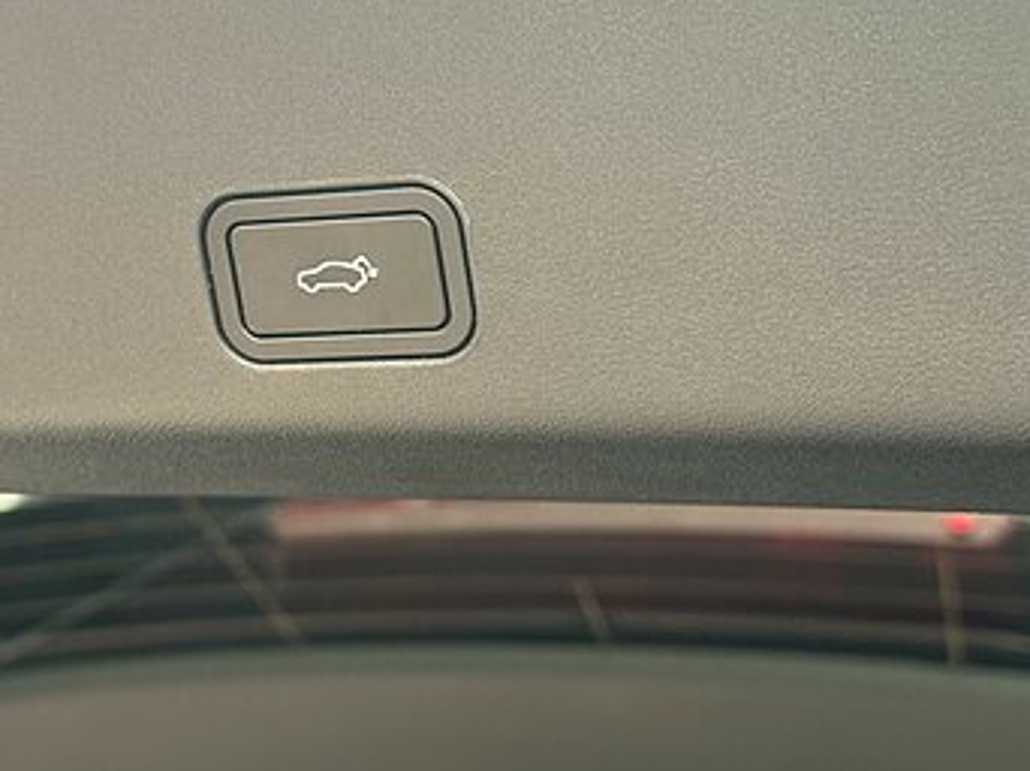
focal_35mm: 77
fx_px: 2290
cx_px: 271
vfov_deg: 19.1
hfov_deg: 25.1
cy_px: 265
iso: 200
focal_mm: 6.76
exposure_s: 1/60
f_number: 1.78
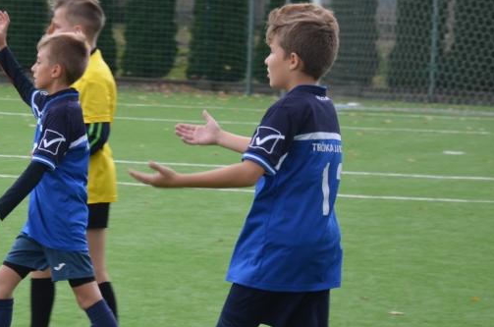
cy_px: 127
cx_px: 3
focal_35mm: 229
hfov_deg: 9.0
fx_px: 3136
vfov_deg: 6.0
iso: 400
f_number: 5.6
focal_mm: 75
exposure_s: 1/125
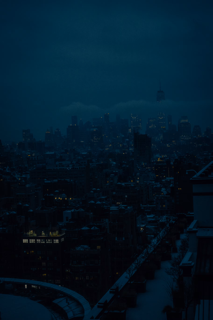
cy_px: 160
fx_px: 621
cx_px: 106
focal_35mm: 70
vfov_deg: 28.8
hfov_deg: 19.5
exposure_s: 1/50
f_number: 2.8
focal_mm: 25.7
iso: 250
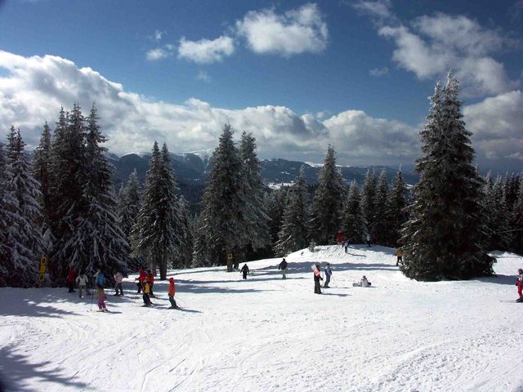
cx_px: 262
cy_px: 196
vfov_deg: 41.8
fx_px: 514
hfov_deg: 54.0
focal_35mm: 34
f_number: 8
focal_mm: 8.79
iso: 100
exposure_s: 1/500
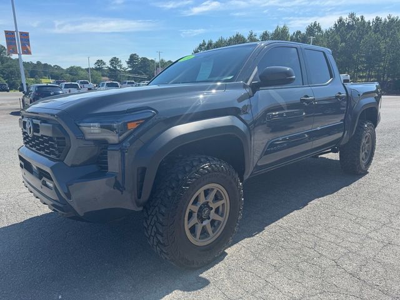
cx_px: 200
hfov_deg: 71.6
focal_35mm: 24
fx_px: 277
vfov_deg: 56.8
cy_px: 150
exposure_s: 1/1980
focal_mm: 6.76
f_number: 1.78
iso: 80
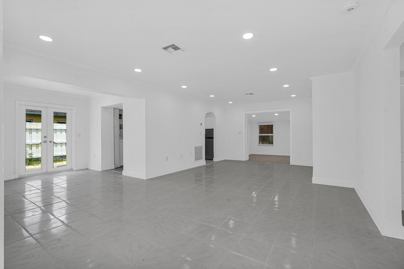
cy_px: 134
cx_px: 202
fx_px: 180
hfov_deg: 96.7
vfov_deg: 73.8
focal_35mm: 16
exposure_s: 1/30
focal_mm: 16
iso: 160
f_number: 9
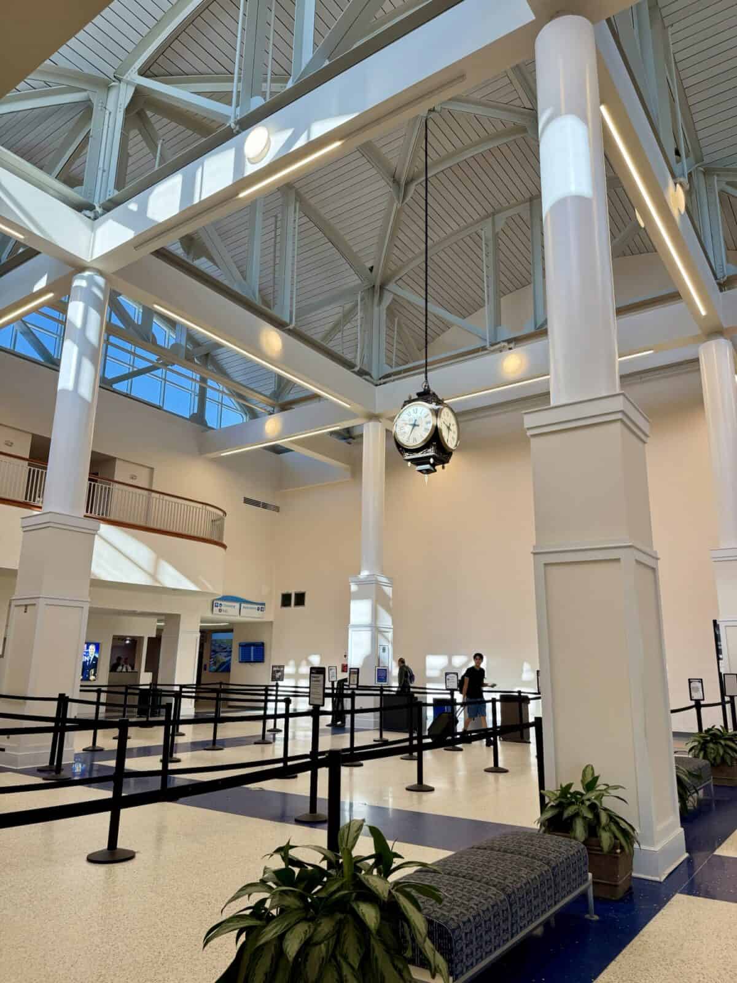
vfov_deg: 71.6
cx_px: 368
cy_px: 492
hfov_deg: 56.8
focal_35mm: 24
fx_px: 681
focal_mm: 6.76
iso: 100
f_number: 1.78
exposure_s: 1/235
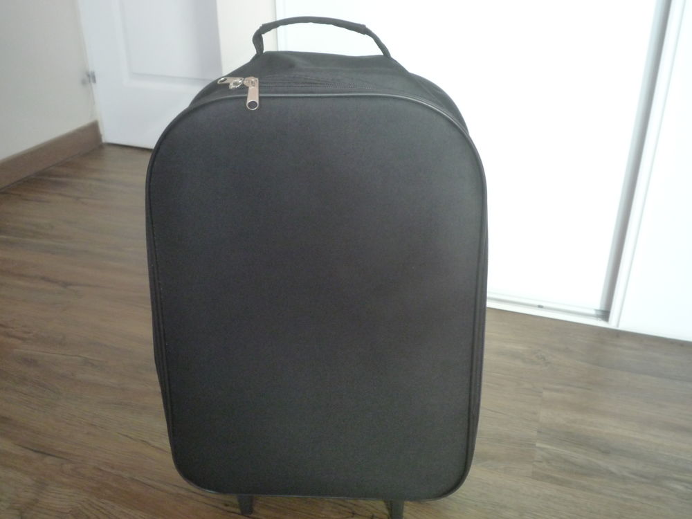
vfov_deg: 42.9
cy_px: 260
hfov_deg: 55.4
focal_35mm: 33
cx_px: 346
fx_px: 660
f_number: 3.6
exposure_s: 1/30
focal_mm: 5.8
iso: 400
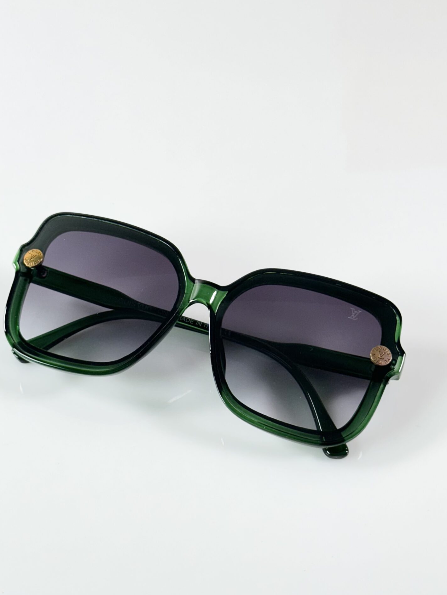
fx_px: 1119
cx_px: 201
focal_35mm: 65
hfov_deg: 22.6
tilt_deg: -51.3
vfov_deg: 29.8
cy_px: 342
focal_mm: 6.86
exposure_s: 1/100
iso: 80
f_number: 1.78
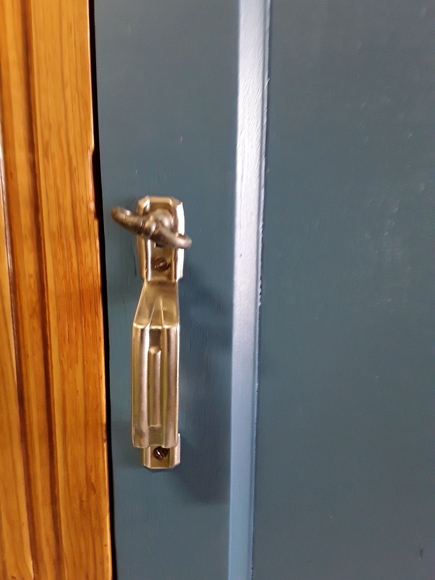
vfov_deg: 65.3
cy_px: 290
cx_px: 218
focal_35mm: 27
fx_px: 452
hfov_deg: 51.4
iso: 250
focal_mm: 2.91
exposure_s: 1/17
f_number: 1.9
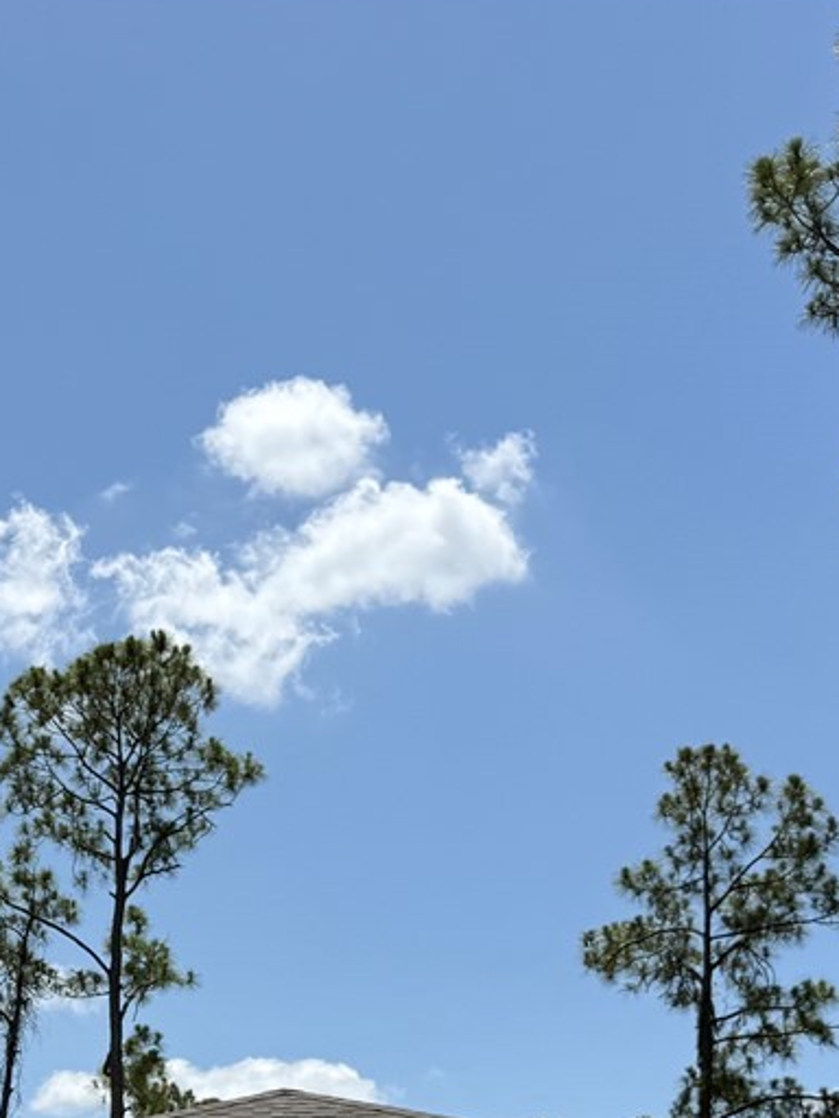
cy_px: 1280
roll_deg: -1.3
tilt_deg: +8.5
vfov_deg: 24.0
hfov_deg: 19.2
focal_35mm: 75
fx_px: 2424
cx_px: 24
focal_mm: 6.76
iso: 80
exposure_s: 1/7353
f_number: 1.78
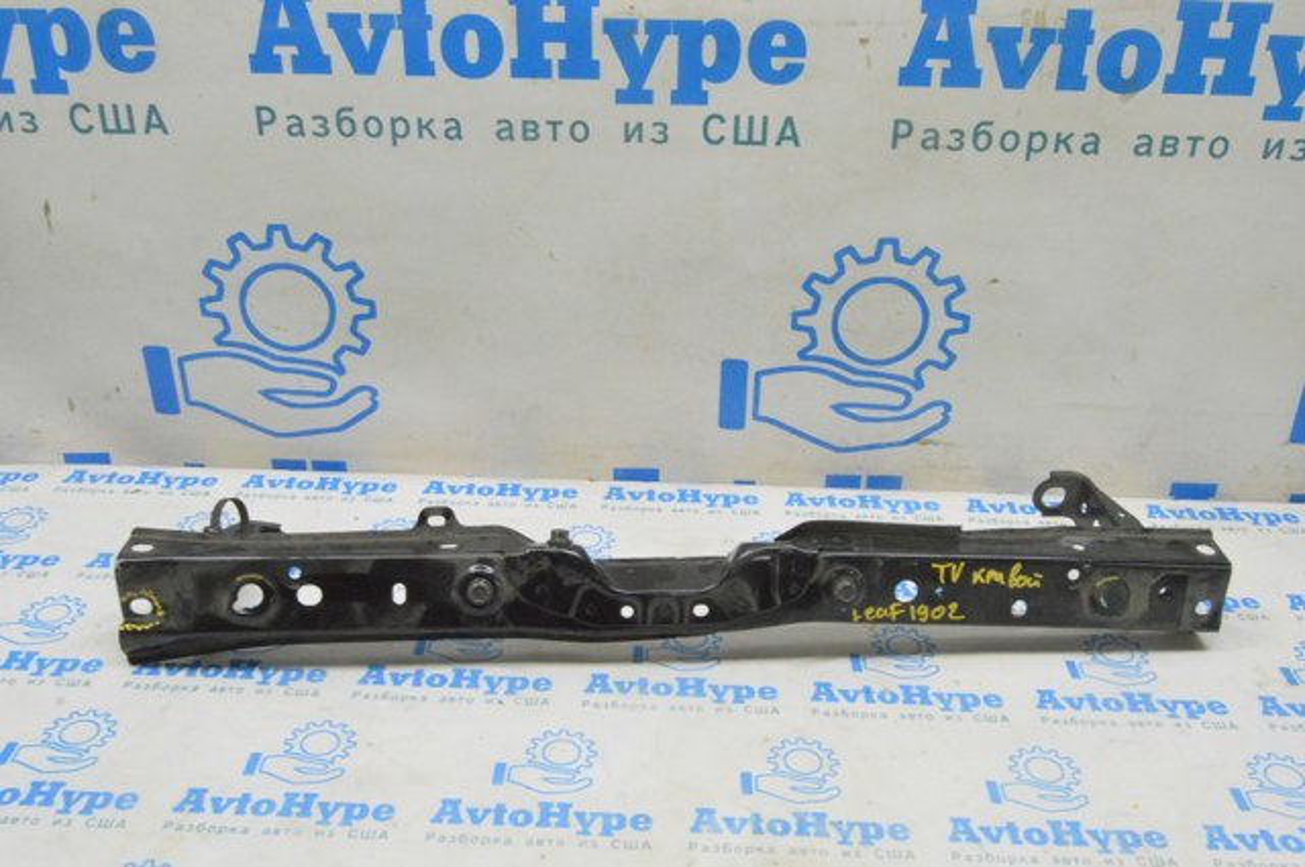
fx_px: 1303
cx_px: 652
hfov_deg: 53.2
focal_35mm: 36
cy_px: 434
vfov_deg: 36.8
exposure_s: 1/20
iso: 6400
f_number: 20
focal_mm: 24
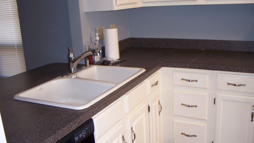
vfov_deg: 30.4
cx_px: 127
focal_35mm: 39
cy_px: 74
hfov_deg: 51.6
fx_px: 263
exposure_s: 1/30
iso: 200
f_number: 2.8
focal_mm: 7.54
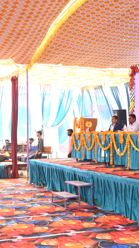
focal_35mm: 62
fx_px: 406
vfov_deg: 33.8
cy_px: 123
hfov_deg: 19.4
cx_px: 76
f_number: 7.1
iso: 800
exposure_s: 1/125
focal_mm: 26
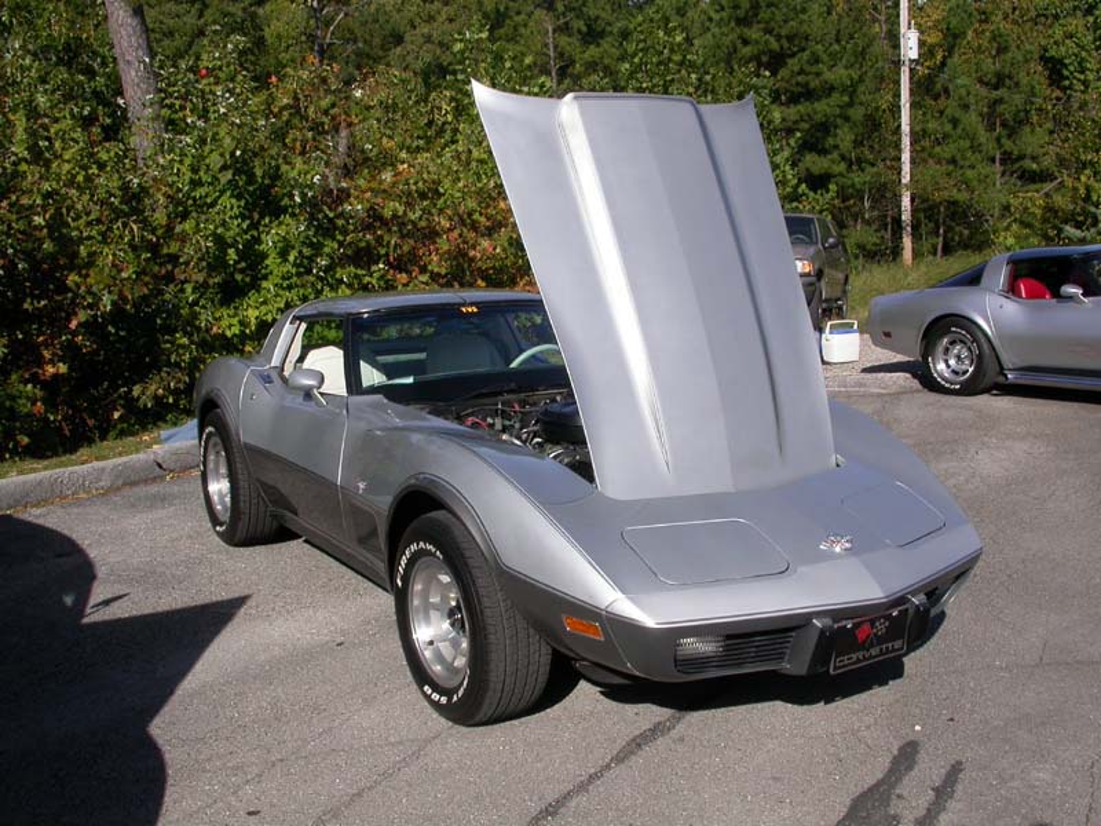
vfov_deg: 37.7
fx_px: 1209
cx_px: 550
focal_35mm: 38
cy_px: 413
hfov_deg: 49.0
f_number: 7.5
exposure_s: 1/381
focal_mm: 7.85
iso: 100
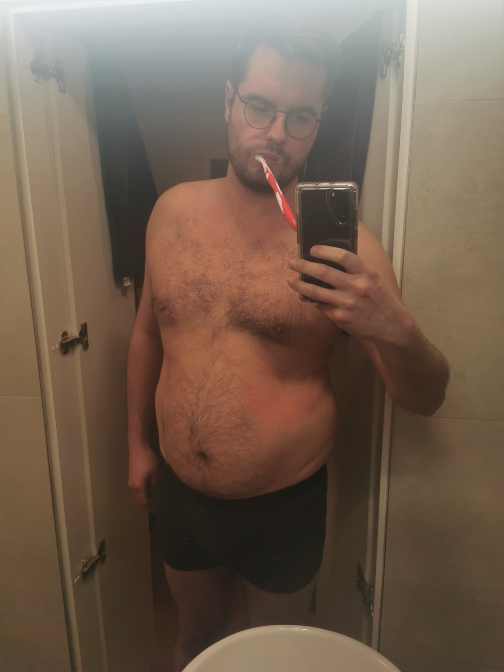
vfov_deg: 65.3
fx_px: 524
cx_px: 252
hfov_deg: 51.4
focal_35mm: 27
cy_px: 336
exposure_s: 1/108
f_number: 1.6
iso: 50
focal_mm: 5.56
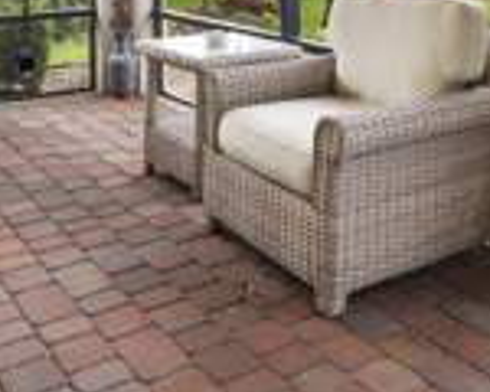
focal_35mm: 48
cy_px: -46
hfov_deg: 38.8
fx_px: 696
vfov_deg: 28.4
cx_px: 255
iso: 400
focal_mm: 16
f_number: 8
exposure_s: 1/5
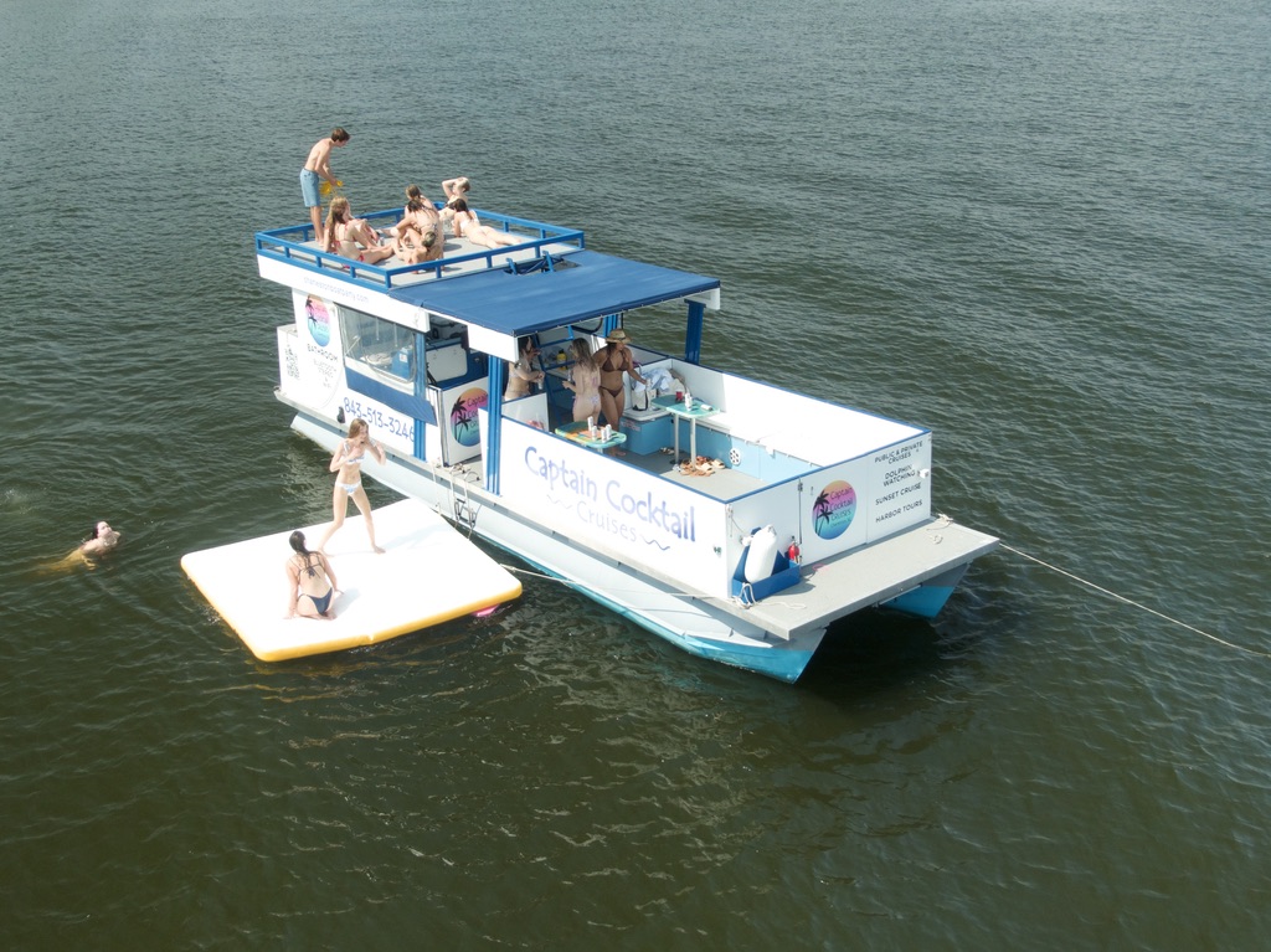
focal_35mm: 41
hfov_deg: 45.8
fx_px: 1505
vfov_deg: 35.1
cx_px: 636
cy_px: 476
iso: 100
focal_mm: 7.07
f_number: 4.4
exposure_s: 1/240
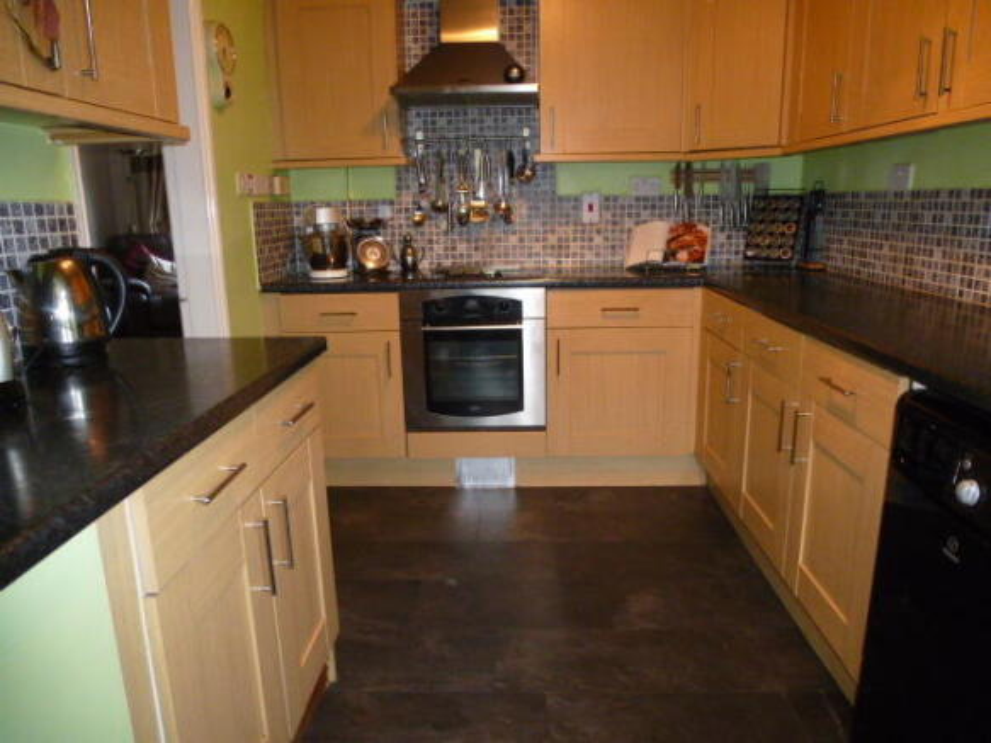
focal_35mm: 24
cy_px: 372
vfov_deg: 56.8
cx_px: 496
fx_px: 687
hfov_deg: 71.6
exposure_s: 1/60
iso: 800
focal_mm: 4.3
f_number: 3.3
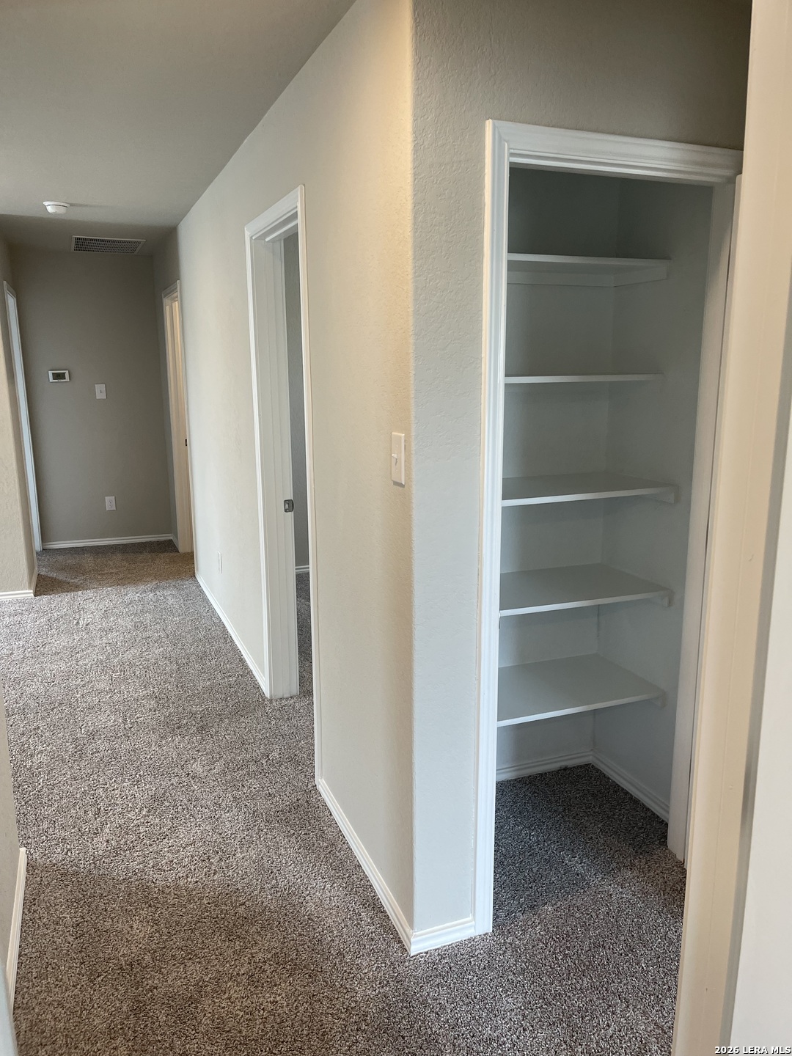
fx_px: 793
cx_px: 396
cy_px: 528
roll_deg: +0.2
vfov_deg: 67.3
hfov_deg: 53.1
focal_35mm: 26
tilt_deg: -11.9
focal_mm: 5.1
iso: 125
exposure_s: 1/120
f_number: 1.6
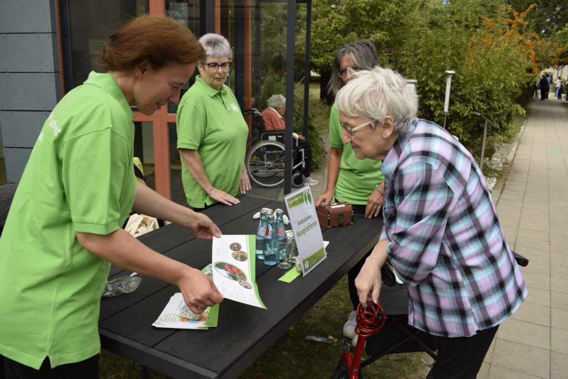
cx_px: 284
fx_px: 473
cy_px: 190
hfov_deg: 61.9
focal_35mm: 30
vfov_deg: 43.6
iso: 400
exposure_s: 1/160
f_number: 6.3
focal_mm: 20
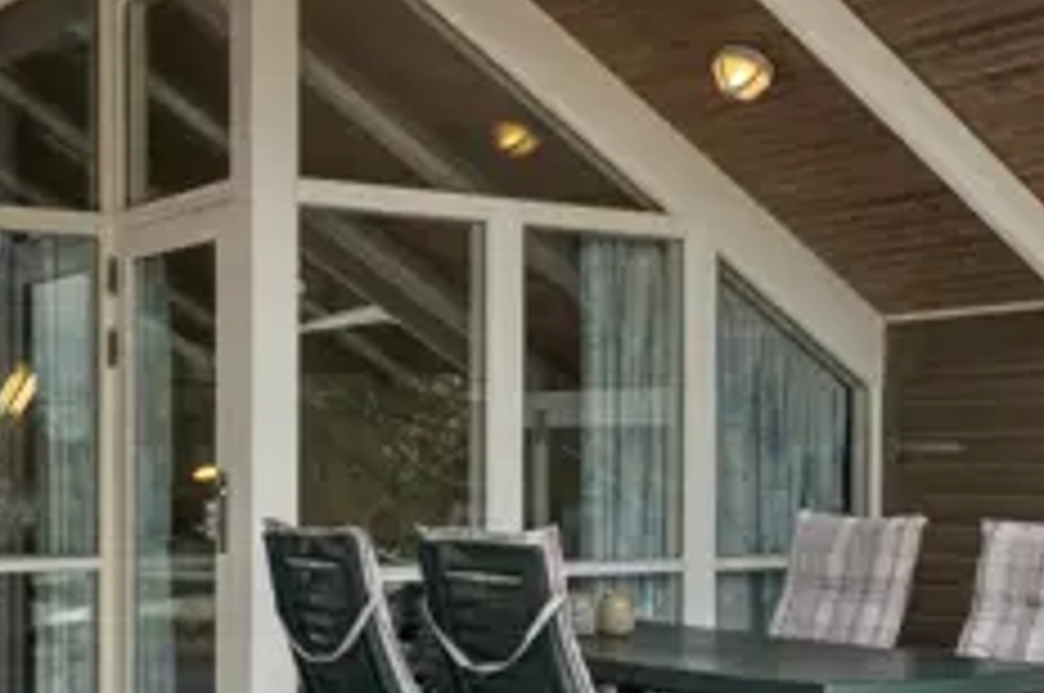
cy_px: 392
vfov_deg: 23.2
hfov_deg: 33.7
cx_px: 274
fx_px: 1688
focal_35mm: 58
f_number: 8
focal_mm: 15
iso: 200
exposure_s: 1/200
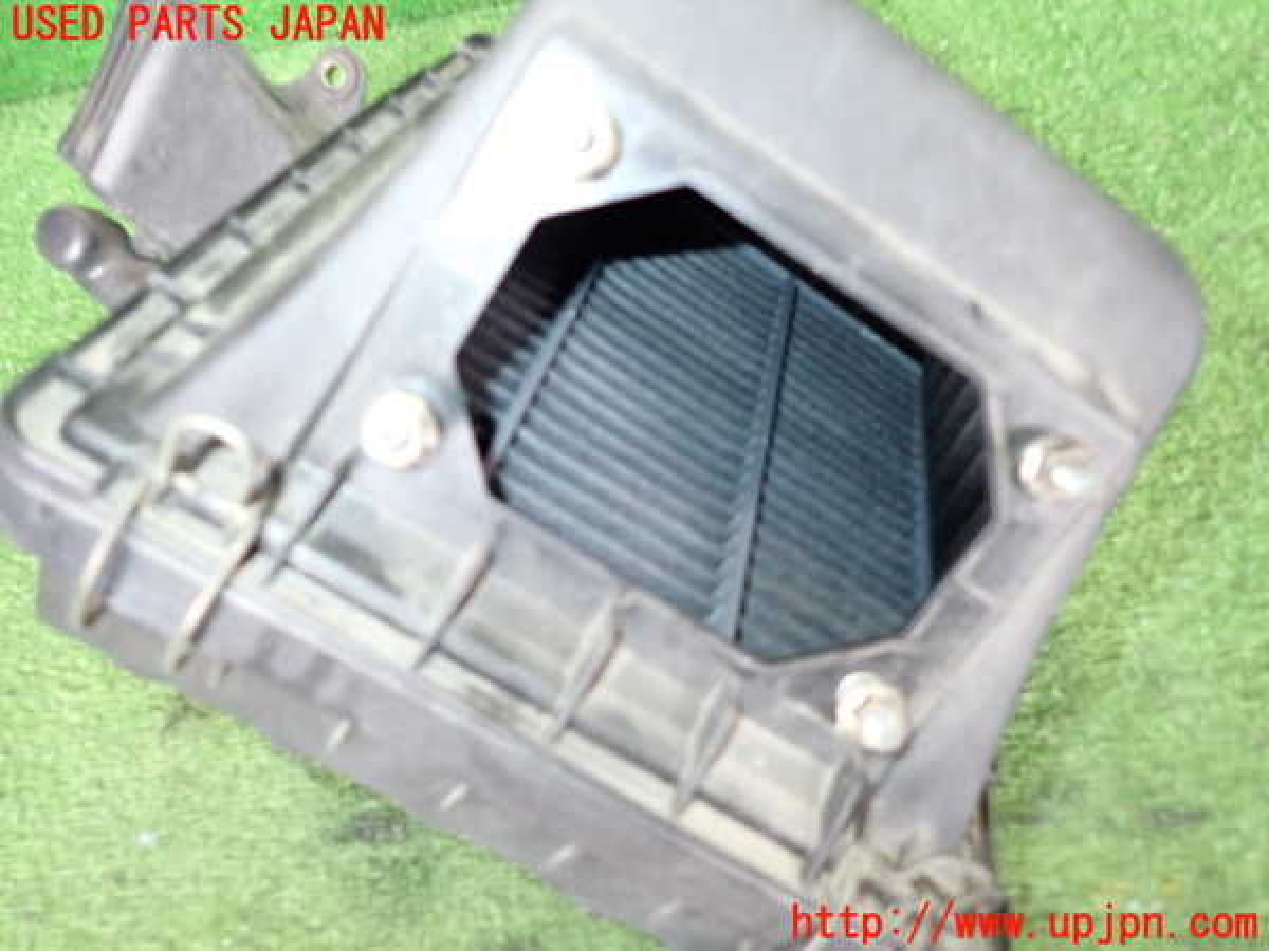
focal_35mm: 25
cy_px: 476
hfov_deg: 69.4
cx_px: 634
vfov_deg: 54.9
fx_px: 916
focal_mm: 4.5
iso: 640
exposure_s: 1/30
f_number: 2
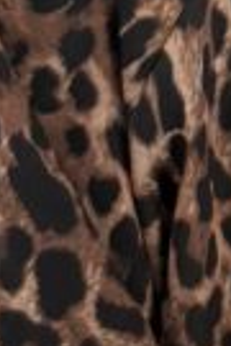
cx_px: 421
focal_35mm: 148
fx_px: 1424
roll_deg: -4.8
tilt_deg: -42.8
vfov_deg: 13.4
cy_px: 443
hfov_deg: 8.9
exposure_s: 1/50
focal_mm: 6.76
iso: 800
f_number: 1.78
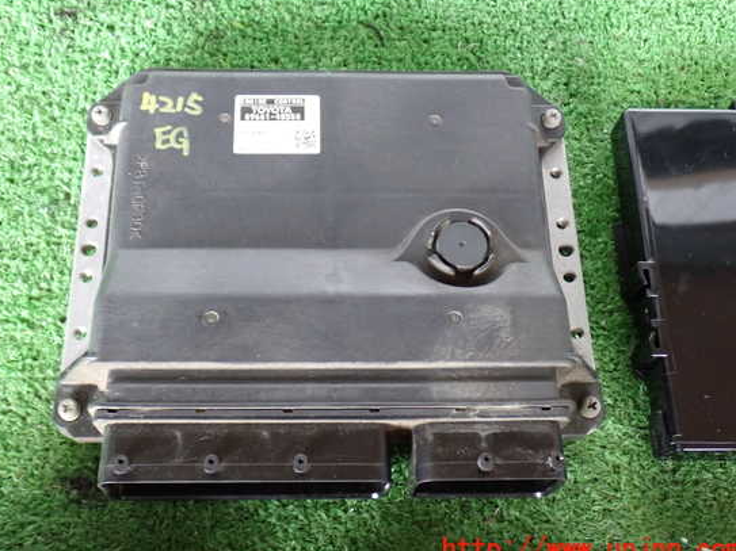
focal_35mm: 42
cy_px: 263
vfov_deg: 34.3
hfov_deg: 44.8
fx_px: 893
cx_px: 342
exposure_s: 1/40
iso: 640
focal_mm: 6.83
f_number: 2.7
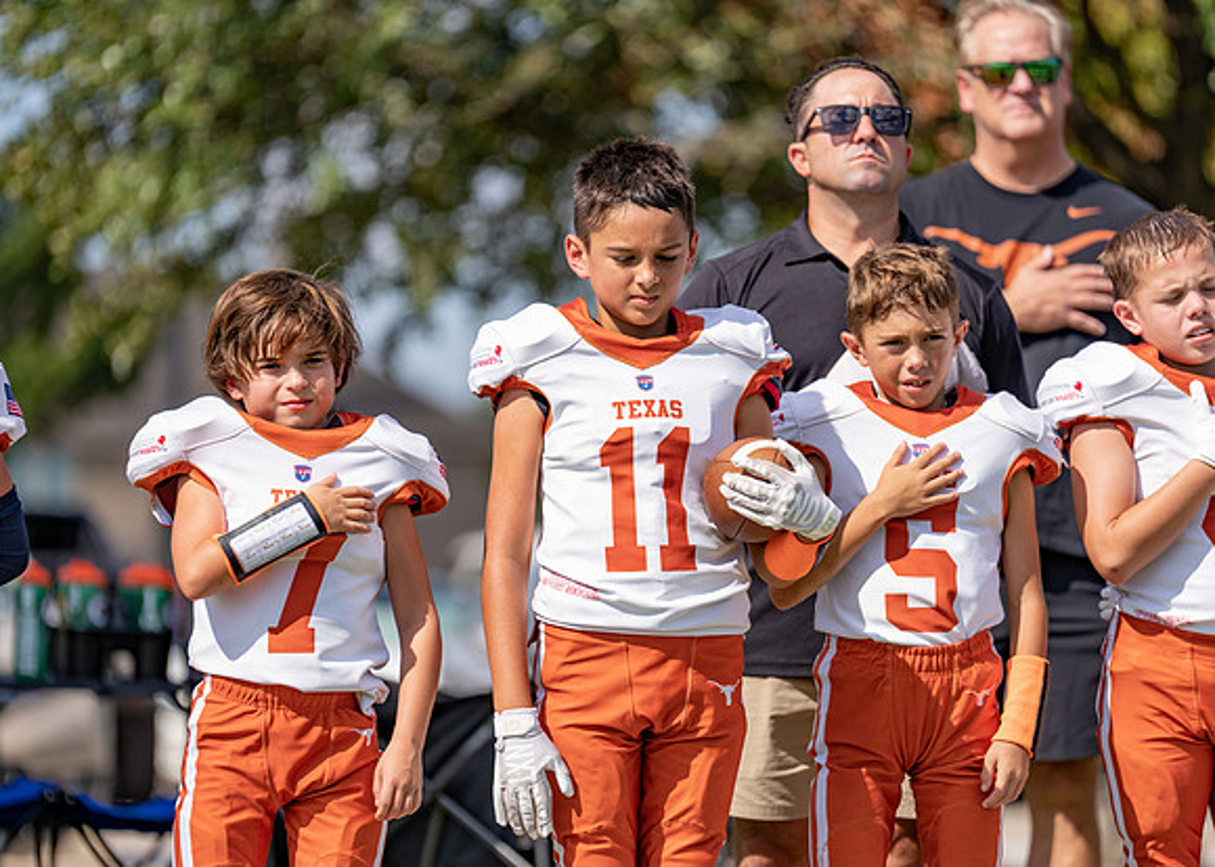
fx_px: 7230
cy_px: 434
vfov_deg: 6.9
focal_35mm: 210
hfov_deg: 9.6
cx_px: 608
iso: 100
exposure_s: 1/1600
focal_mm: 200
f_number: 2.8
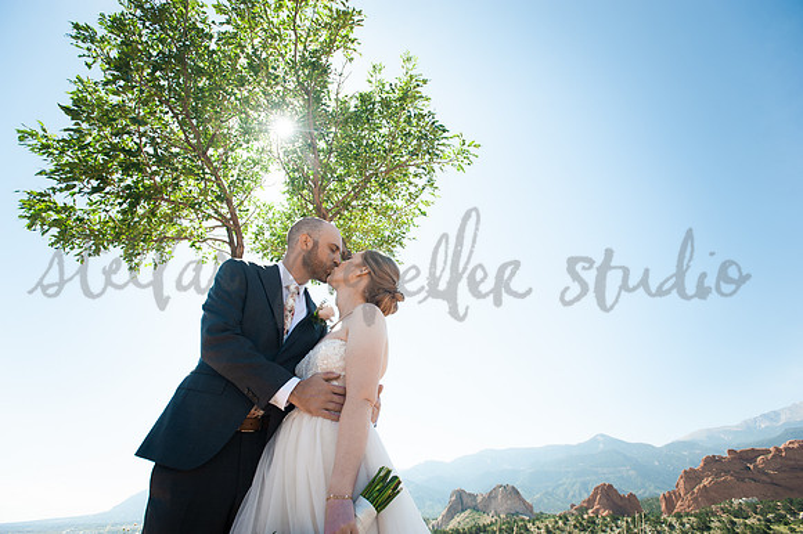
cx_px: 402
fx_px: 379
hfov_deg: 93.3
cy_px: 267
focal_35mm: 17
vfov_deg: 70.4
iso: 200
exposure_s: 1/400
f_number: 4.5
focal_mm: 17
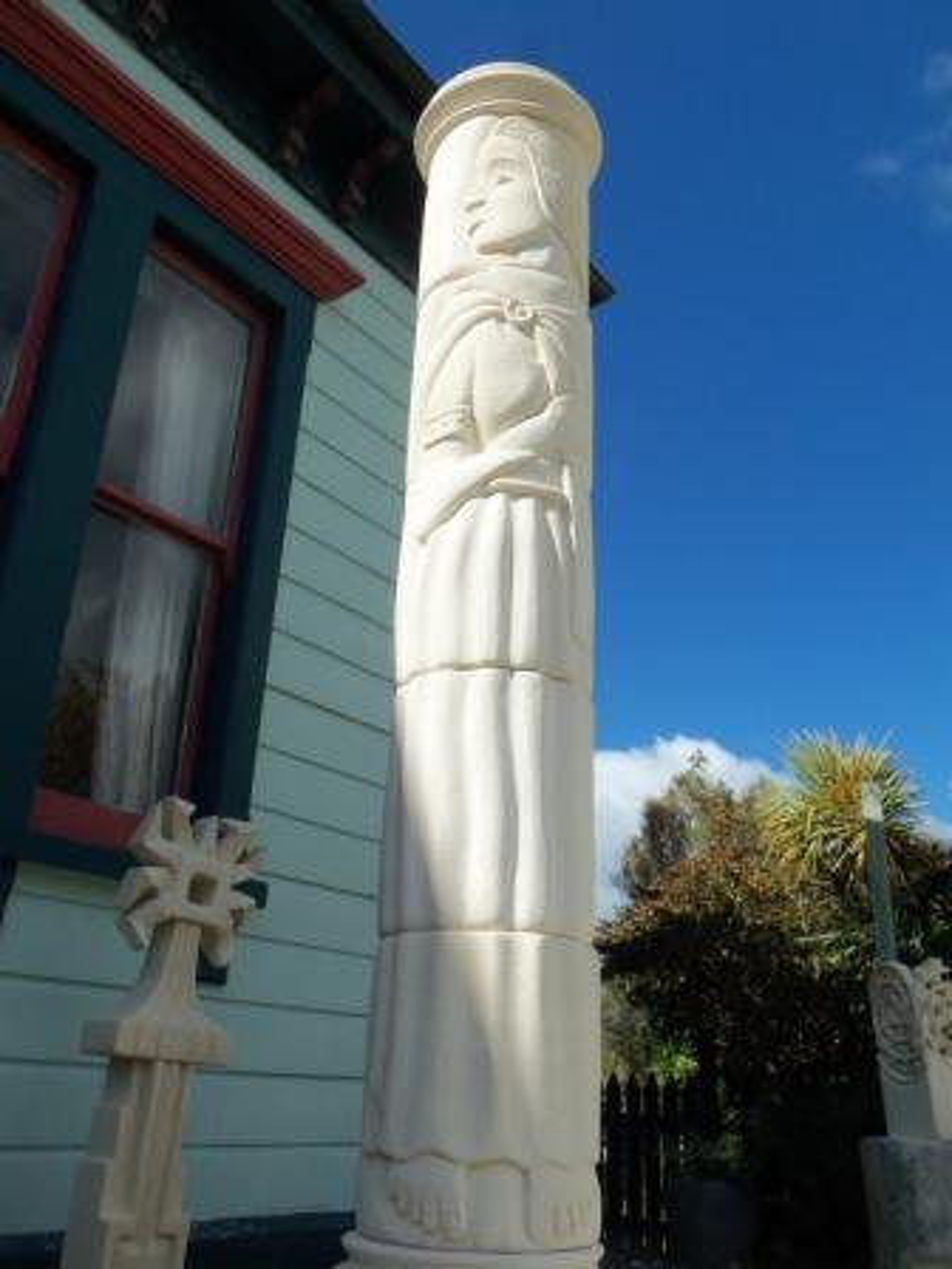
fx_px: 1063
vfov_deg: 61.7
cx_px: 476
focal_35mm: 29
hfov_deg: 48.2
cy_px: 634
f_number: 8.6
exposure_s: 1/160
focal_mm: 5.2
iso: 80
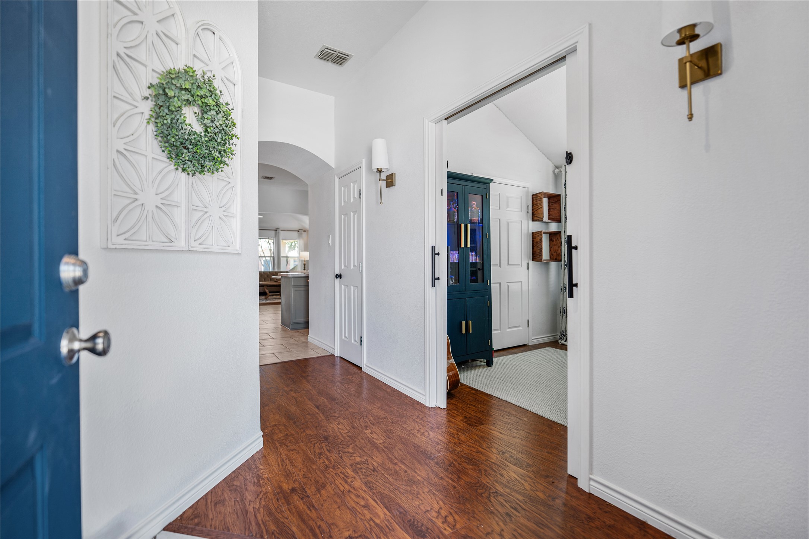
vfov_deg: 73.7
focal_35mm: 16
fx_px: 360
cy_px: 270
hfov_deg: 96.7
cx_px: 404
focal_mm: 16
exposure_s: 1/30
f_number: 1.8
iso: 100
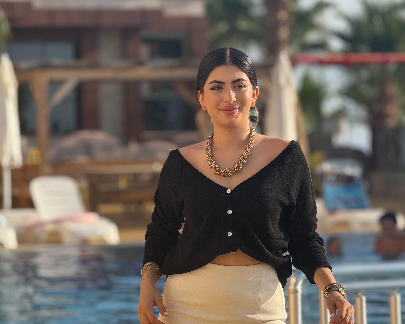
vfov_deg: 9.8
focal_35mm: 157
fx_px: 1882
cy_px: 217
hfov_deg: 12.3
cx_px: 202
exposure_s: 1/951
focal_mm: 15.66
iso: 50
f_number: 2.8
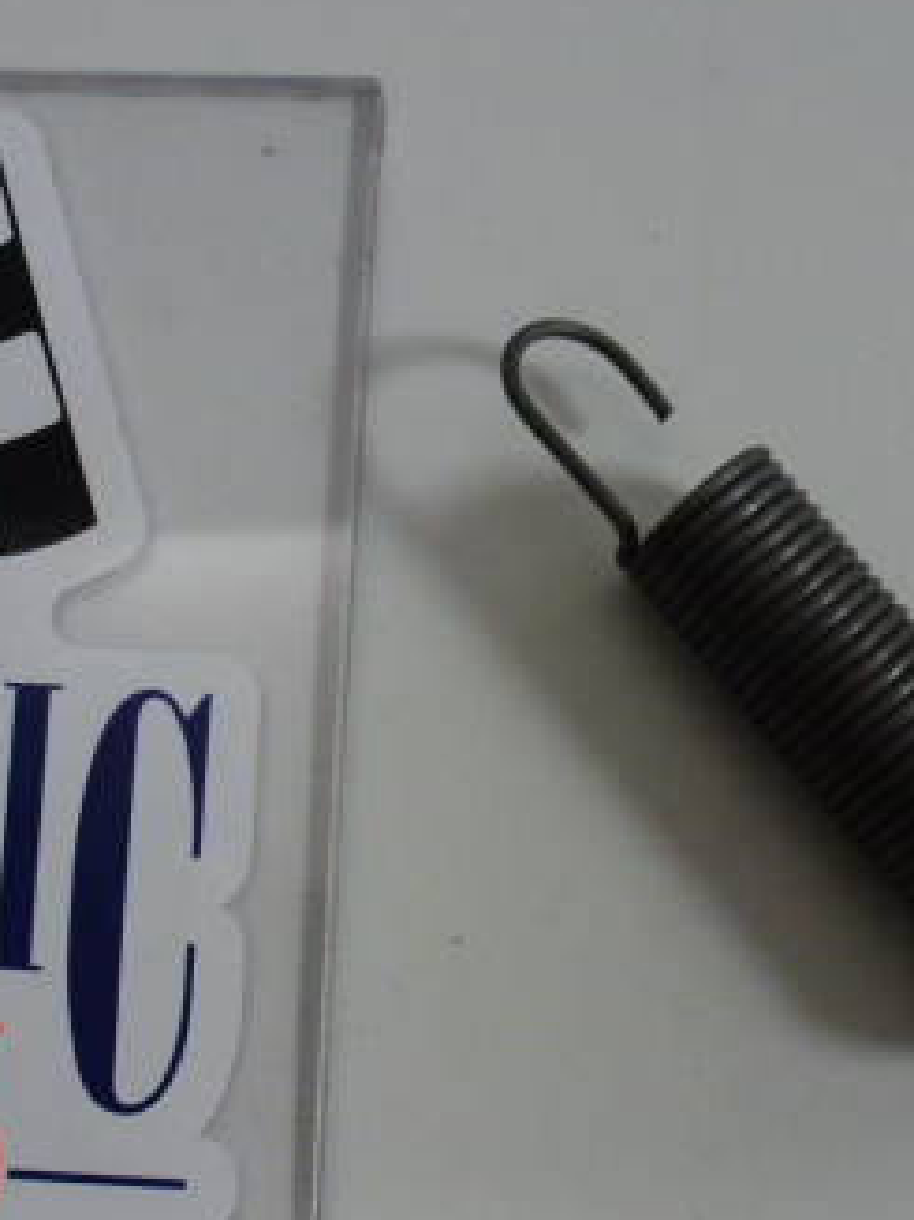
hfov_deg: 30.8
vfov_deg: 39.8
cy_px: 843
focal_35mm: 47
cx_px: 381
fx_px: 1656
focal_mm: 4.3
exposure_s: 1/60
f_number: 3.3
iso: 200
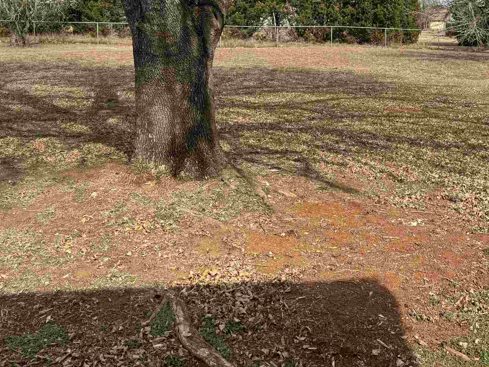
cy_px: 117
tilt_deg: -8.6
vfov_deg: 30.6
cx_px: 335
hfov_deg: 39.8
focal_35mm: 47
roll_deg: -0.4
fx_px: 664
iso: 80
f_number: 1.78
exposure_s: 1/3413
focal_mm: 6.76
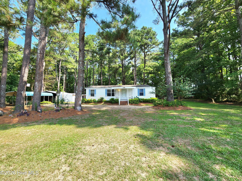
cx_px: 121
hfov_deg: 106.2
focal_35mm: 13
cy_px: 90
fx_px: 91
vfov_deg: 89.9
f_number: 2.2
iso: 50
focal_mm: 2.2
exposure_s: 1/625
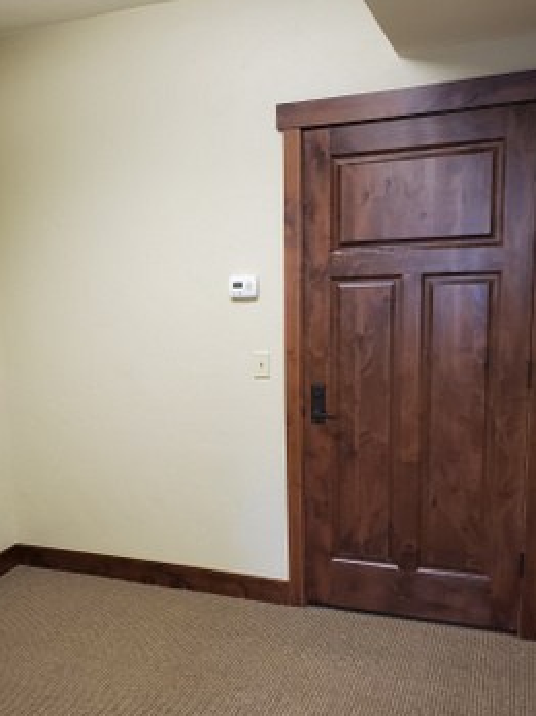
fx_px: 744
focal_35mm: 36
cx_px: 171
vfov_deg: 51.2
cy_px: 413
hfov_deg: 39.1
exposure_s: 1/40
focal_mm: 4.3
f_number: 2.4
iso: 200
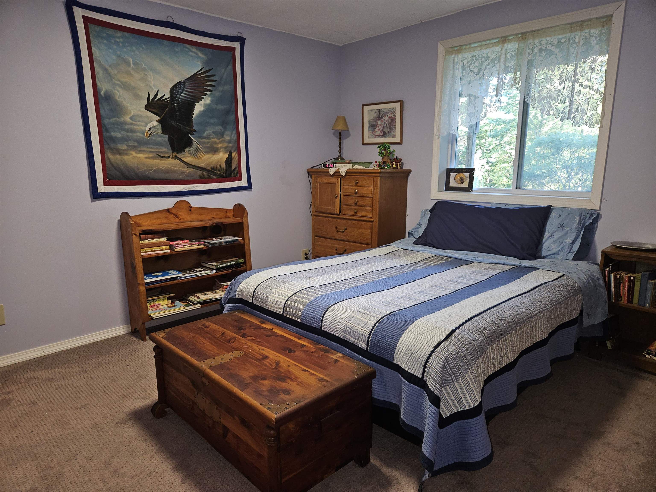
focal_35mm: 23
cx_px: 328
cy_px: 246
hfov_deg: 73.9
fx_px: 436
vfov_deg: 58.9
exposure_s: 1/24
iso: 160
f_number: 1.8
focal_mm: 5.4
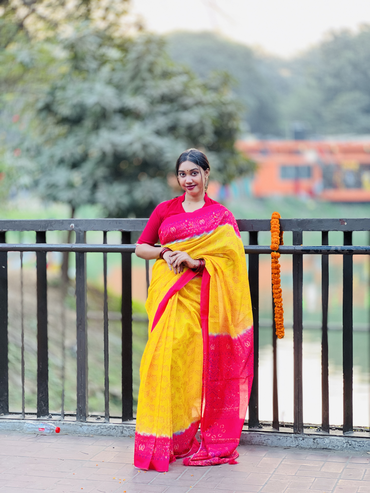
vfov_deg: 25.3
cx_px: 185
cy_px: 246
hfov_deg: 19.1
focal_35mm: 77
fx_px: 1097
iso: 200
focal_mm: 9
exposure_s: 1/40
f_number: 2.8
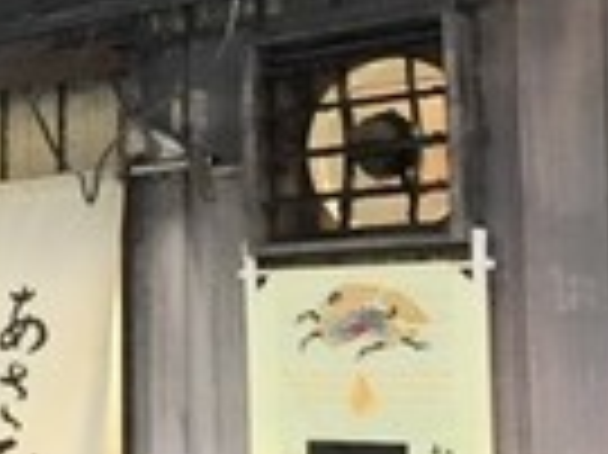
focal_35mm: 97
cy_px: 135
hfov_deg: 18.8
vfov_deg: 15.2
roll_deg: -2.0
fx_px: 1702
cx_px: -185
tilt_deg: +9.8
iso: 200
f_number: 2.2
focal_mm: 4.15
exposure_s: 1/24
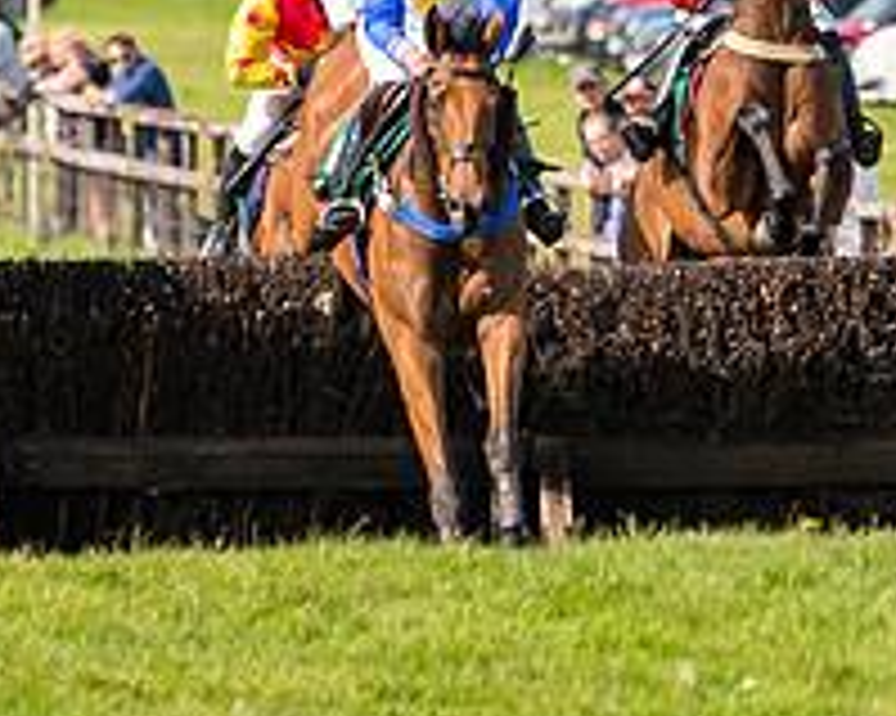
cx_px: 579
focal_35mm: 1249
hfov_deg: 1.6
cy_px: 107
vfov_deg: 1.2
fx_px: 33105
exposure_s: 1/2500
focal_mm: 185
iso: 200
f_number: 4
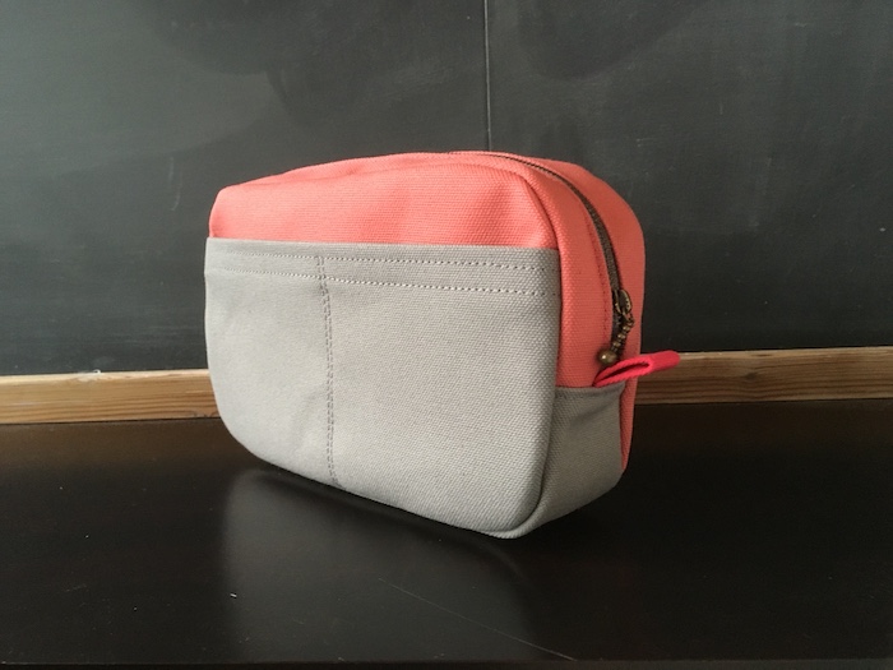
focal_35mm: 29
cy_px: 335
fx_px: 748
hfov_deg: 61.7
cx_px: 446
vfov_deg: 48.2
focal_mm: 4.15
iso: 200
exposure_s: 1/17
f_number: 2.2
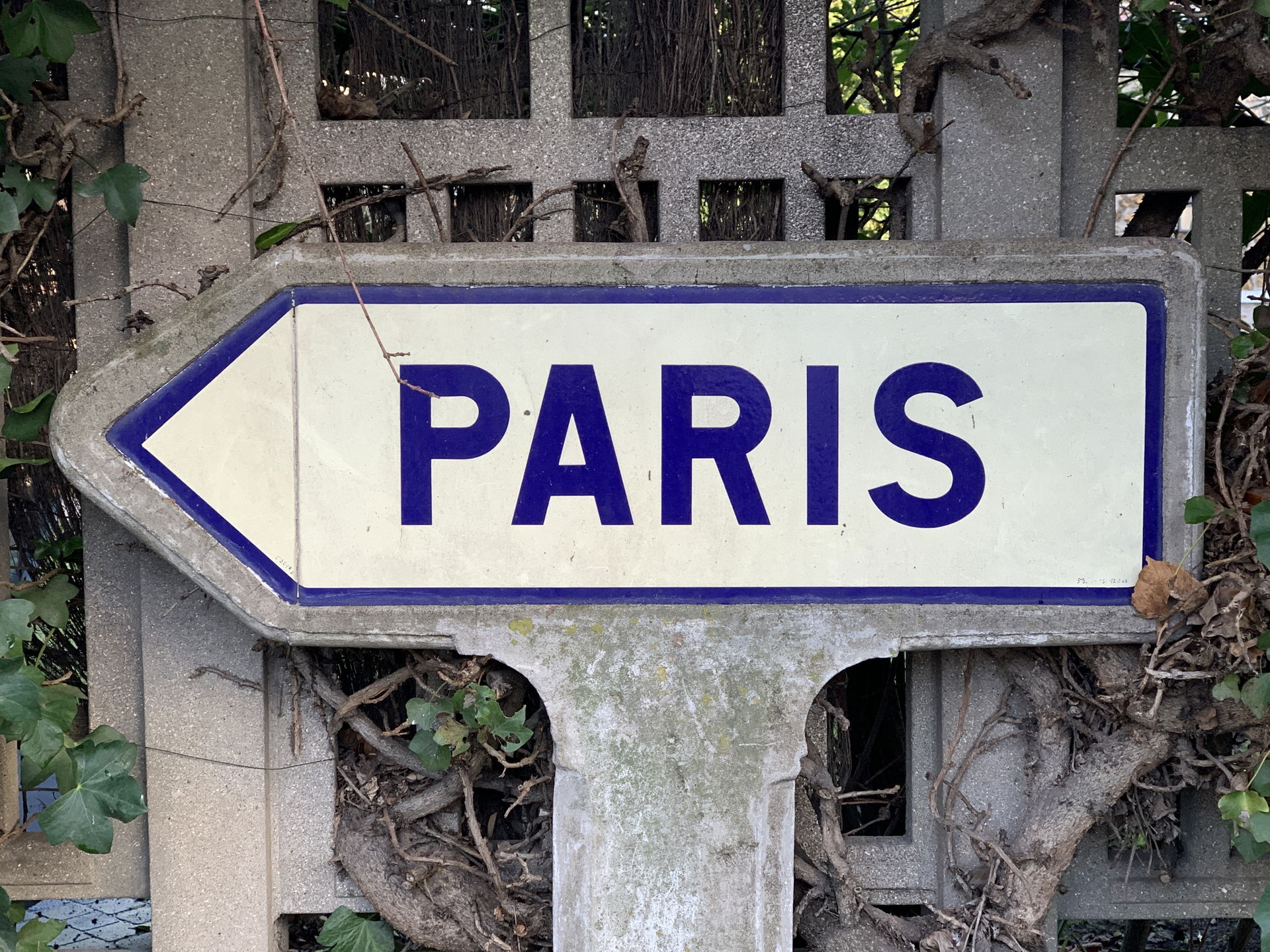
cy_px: 476
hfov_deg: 36.8
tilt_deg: -3.8
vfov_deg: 28.0
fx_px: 1908
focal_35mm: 52
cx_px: 635
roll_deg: +1.3
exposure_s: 1/122
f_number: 2.4
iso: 50
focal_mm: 6
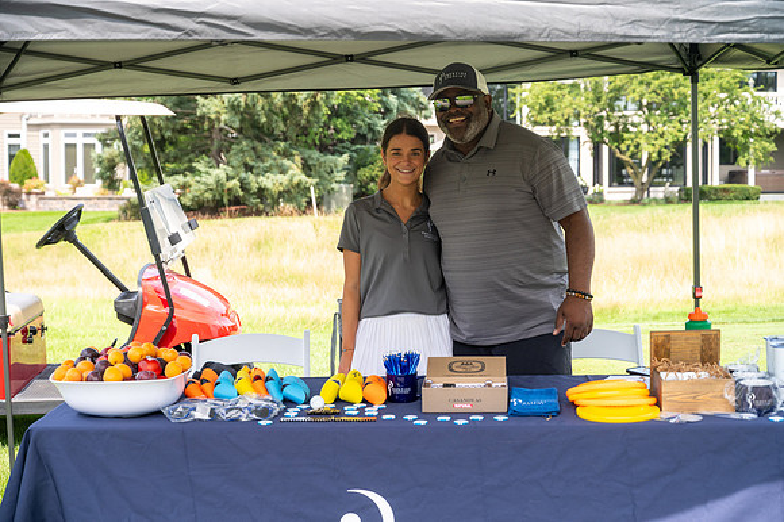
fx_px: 1415
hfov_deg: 31.0
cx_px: 392
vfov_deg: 20.9
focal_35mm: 65
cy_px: 261
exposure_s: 1/500
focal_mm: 65
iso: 250
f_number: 5
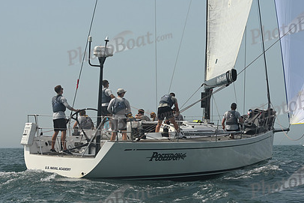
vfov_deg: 13.7
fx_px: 845
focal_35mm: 100
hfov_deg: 20.3
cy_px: 75
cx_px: 212
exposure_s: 1/1250
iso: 320
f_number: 9
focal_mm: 70
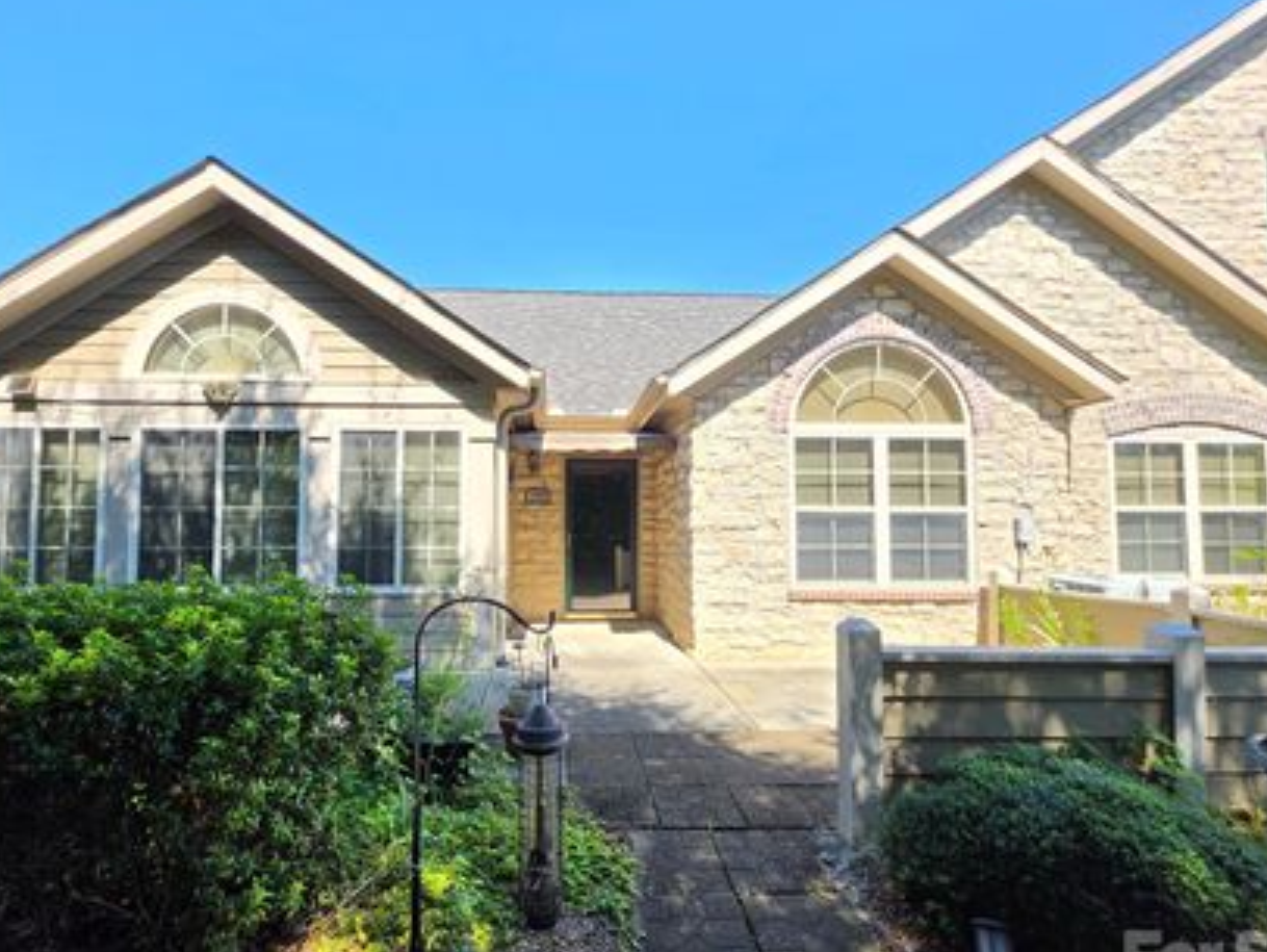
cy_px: 495
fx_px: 586
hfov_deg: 94.3
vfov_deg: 78.1
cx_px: 587
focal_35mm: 16
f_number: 1.9
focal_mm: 2.2
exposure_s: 1/445
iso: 32
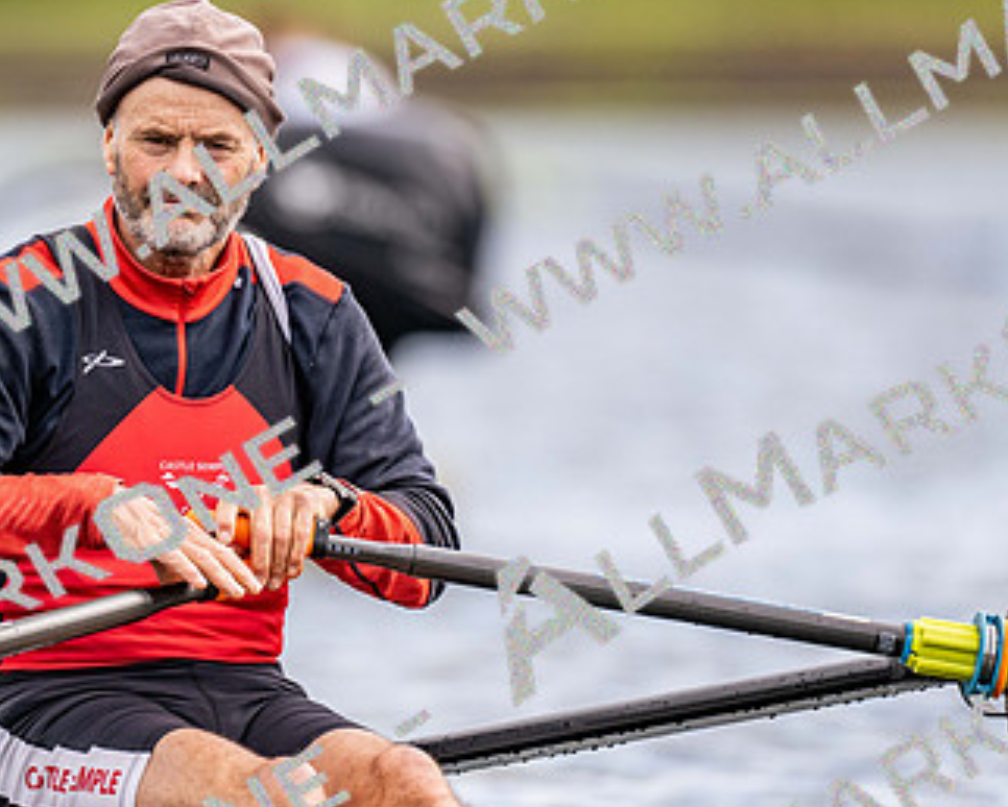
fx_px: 30269
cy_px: 408
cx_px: 229
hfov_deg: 1.9
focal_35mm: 1014
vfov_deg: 1.5
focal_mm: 600
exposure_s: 1/2500
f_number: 4
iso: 360
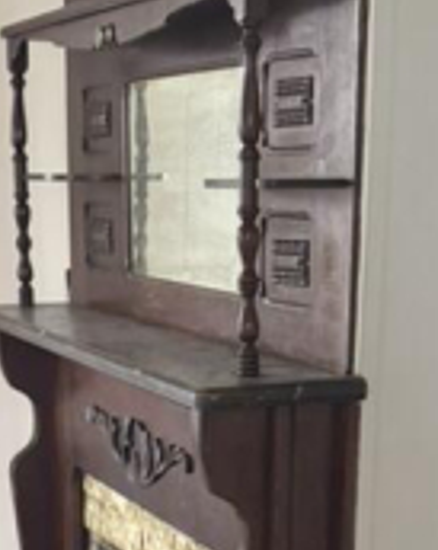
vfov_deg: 19.1
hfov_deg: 16.8
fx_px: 1478
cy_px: 756
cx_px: 195
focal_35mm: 91
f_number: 1.78
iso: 400
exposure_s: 1/60
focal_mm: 6.76
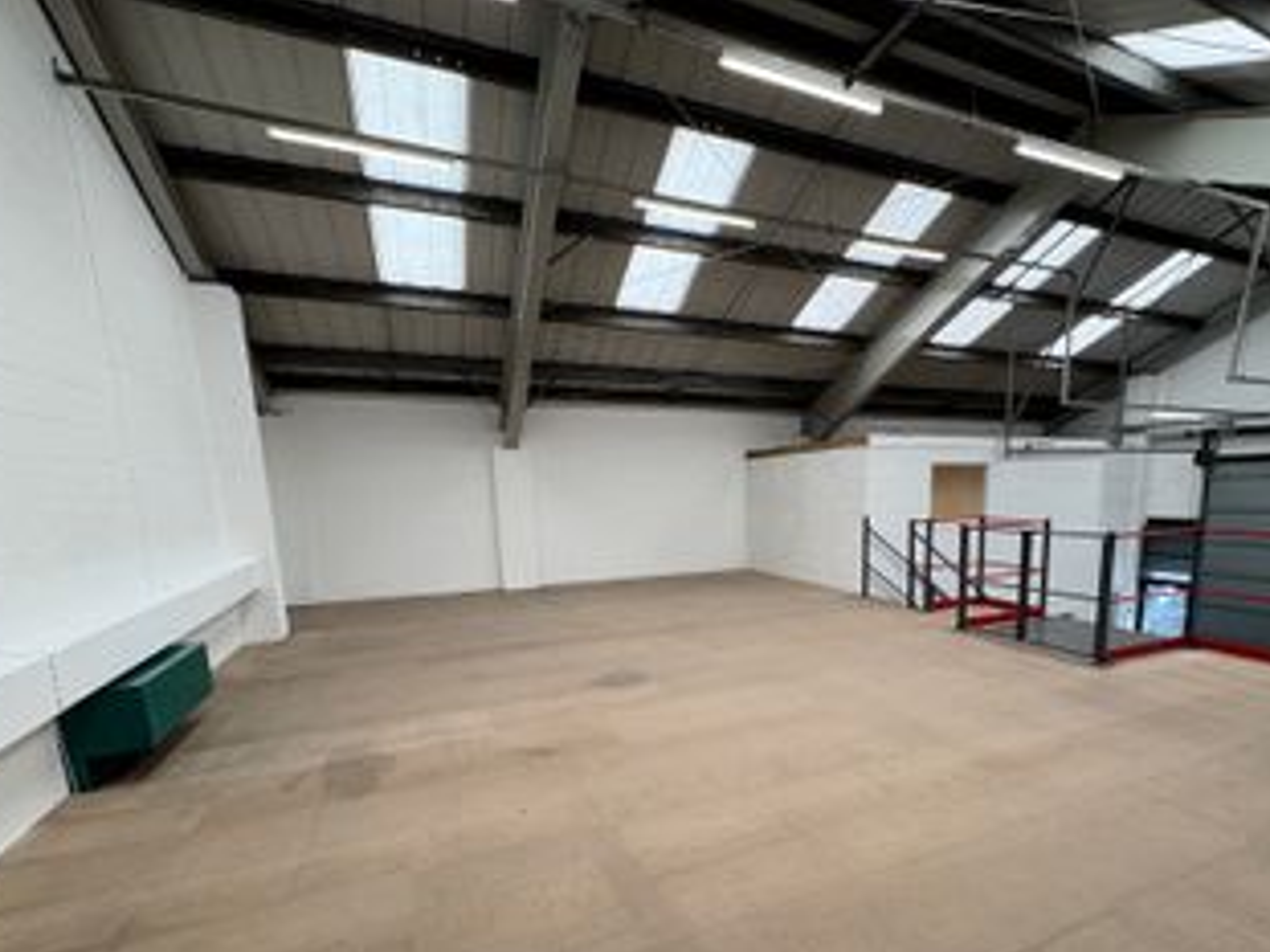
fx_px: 660
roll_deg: +1.7
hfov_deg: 86.8
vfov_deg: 70.2
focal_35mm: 18
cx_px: 755
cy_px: 605
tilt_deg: -10.0
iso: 40
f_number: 2.2
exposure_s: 1/99
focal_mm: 2.22
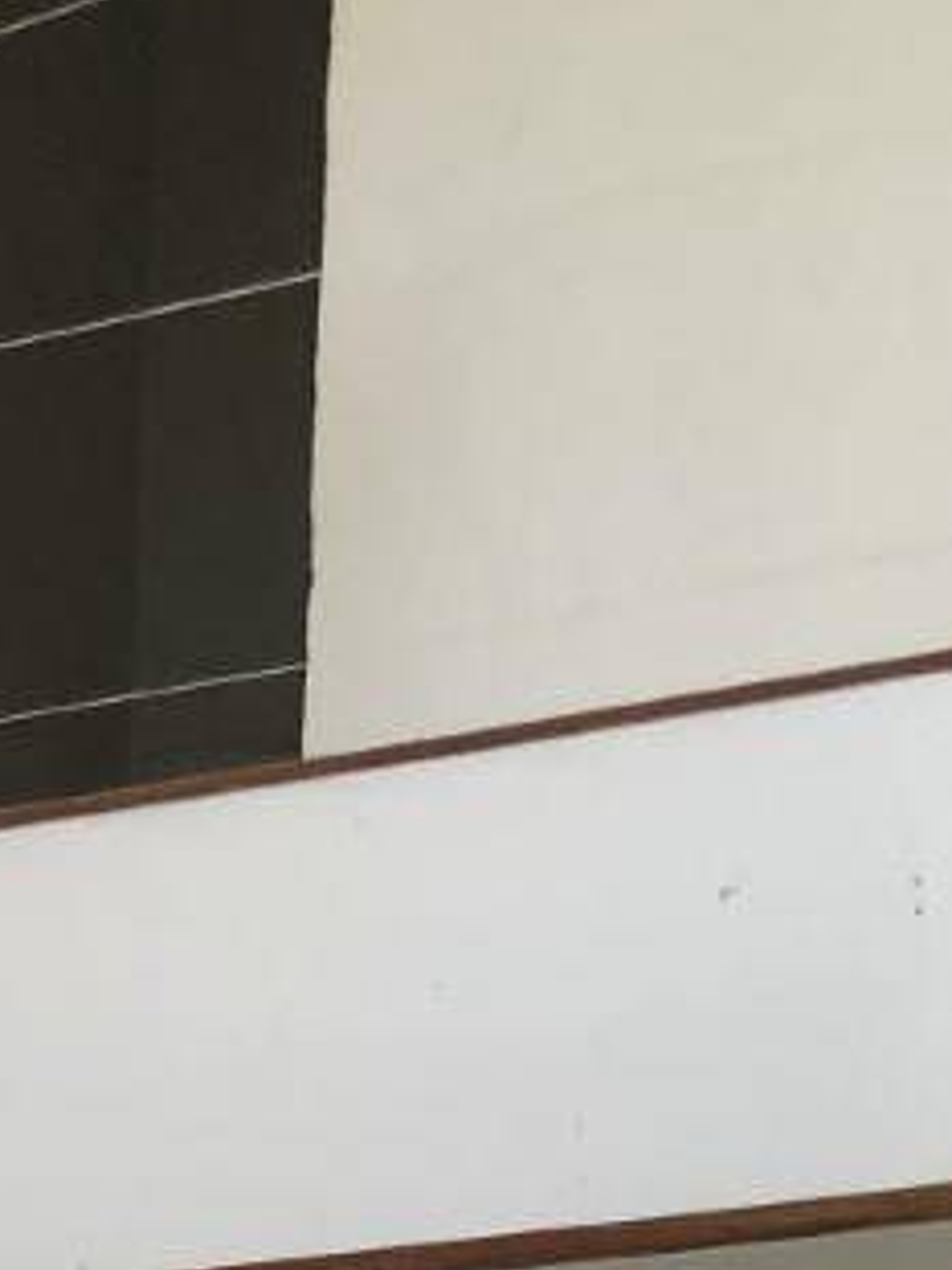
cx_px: -1046
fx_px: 5284
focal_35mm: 144
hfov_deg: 9.5
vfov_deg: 11.8
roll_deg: -1.3
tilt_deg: -0.4
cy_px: 2777
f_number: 1.8
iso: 20
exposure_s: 1/40
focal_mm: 3.99
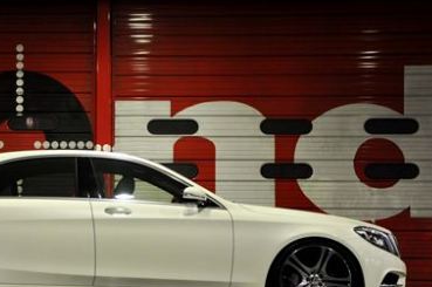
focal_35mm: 81
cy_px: 189
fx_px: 971
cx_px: 109
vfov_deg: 16.8
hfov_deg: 24.8
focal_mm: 34
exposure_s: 1/15
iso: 500
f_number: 4.2
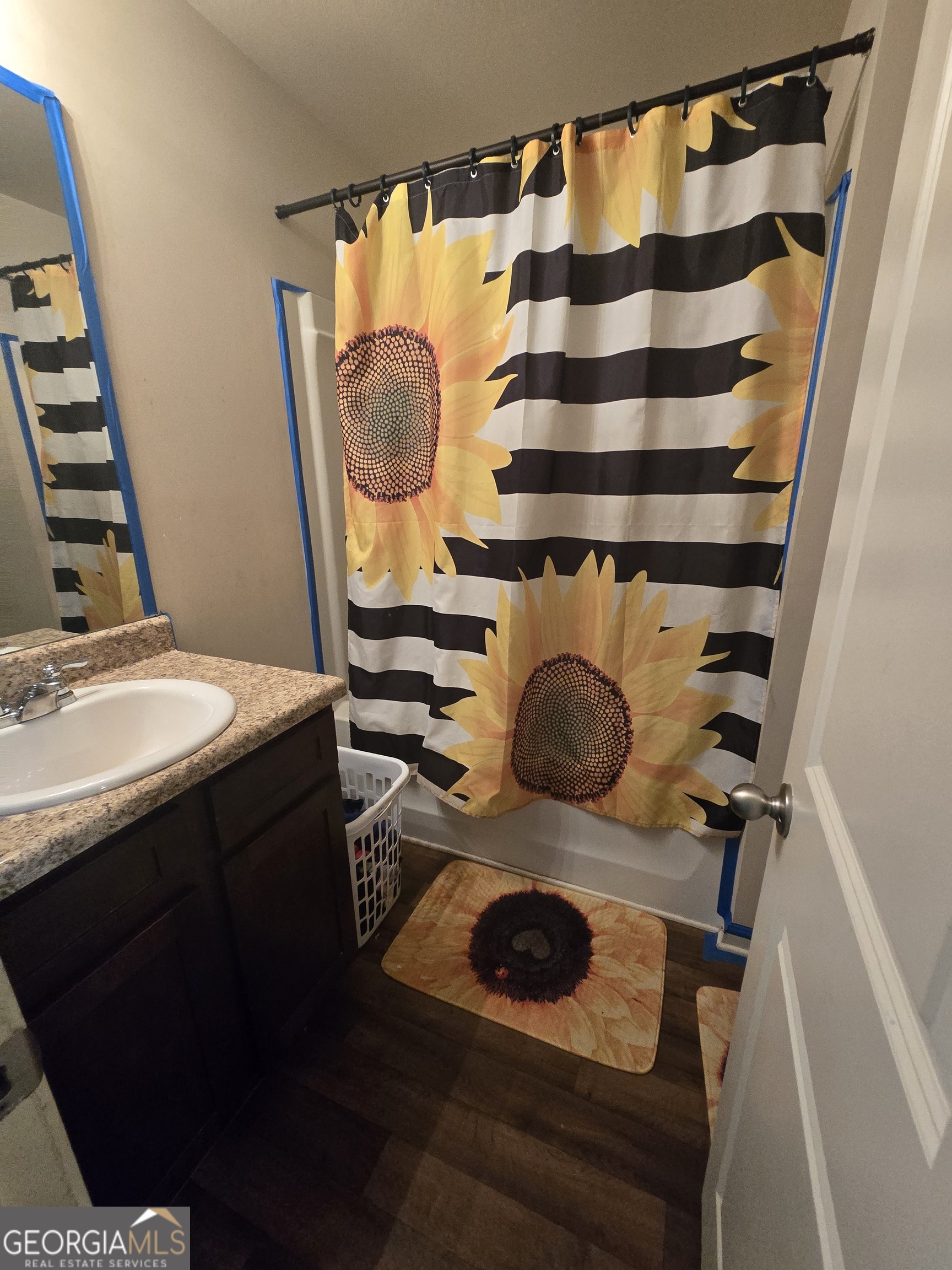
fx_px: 477
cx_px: 476
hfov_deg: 89.9
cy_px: 635
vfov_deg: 106.2
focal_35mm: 13
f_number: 2.2
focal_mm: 2.2
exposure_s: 1/60
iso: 1000
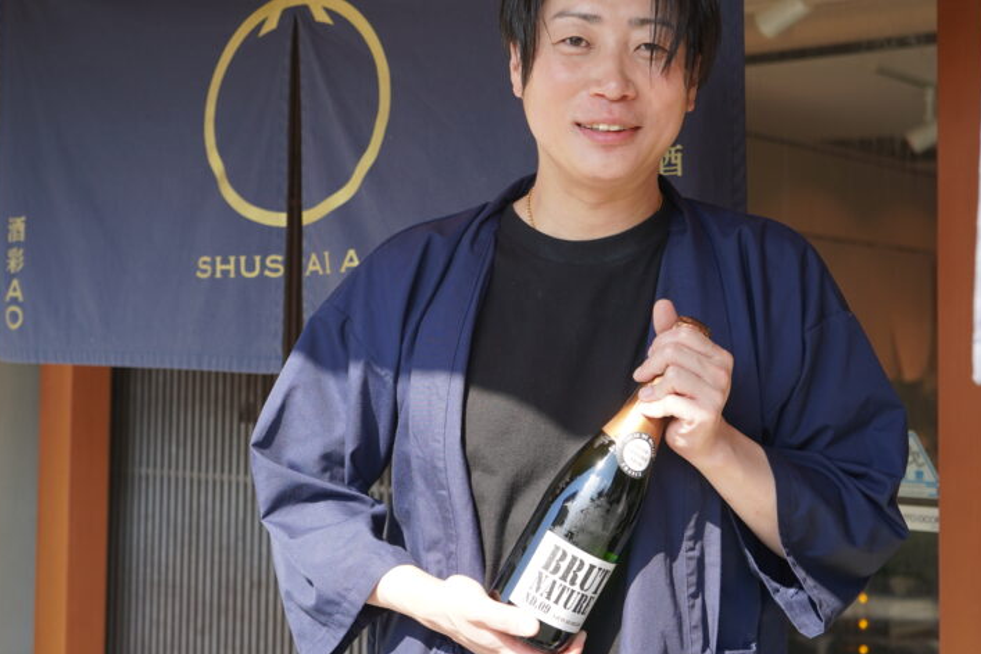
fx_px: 1580
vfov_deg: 23.3
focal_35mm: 58
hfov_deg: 34.5
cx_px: 440
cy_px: 274
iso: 100
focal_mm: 41
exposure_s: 1/160
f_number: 4.5
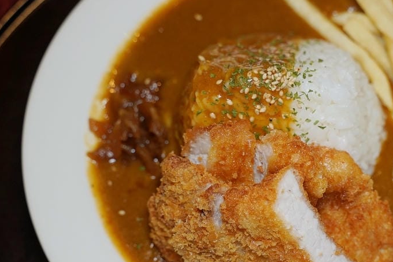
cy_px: 190
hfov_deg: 24.2
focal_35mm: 83
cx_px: 290
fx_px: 906
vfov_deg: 16.4
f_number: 4
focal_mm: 47
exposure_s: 1/60
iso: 200
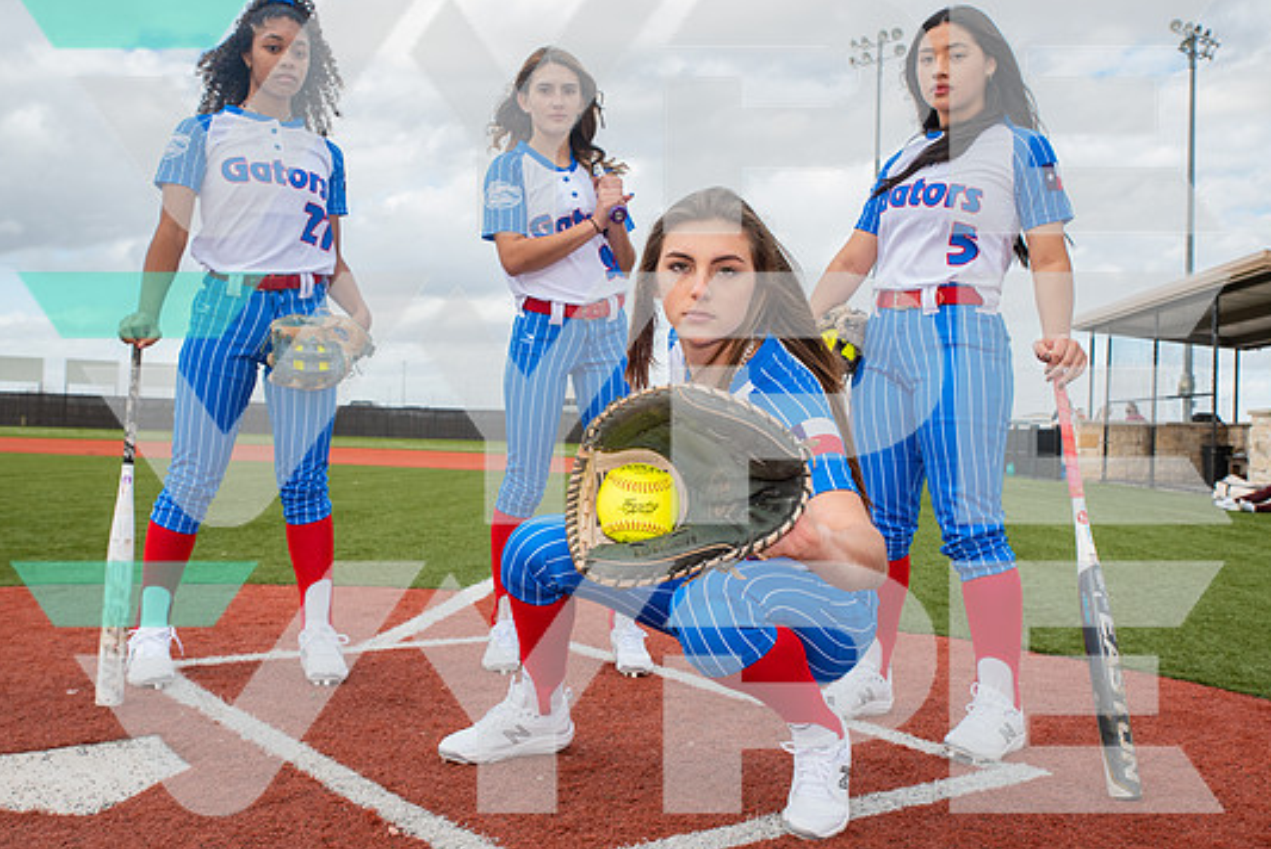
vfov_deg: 36.0
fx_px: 1307
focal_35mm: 37
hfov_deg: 51.9
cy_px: 399
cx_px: 625
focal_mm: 34
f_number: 7.1
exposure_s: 1/400
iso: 400
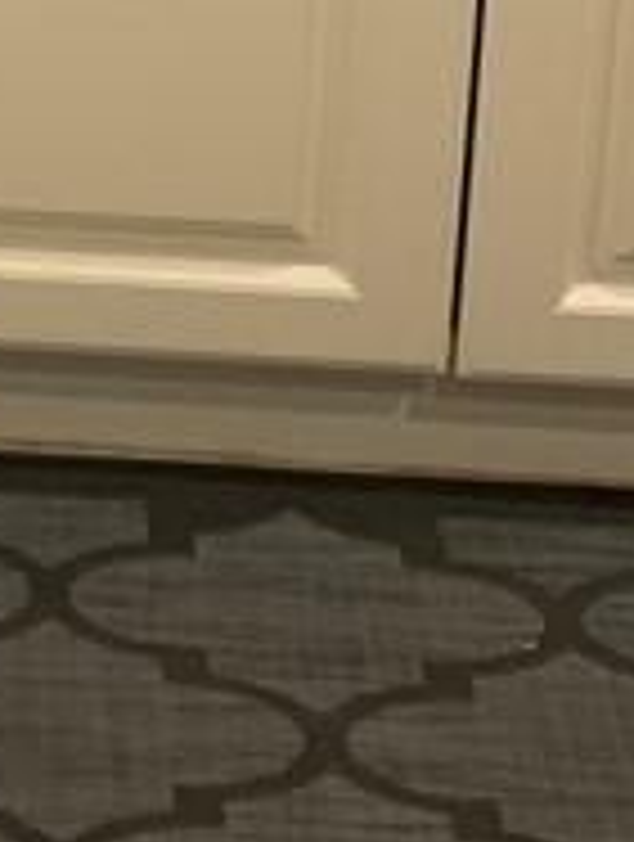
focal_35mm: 142
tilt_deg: -19.1
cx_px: -355
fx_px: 3456
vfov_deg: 13.0
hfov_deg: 10.1
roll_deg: +0.2
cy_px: -473
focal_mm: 4.25
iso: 200
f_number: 1.8
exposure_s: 1/60
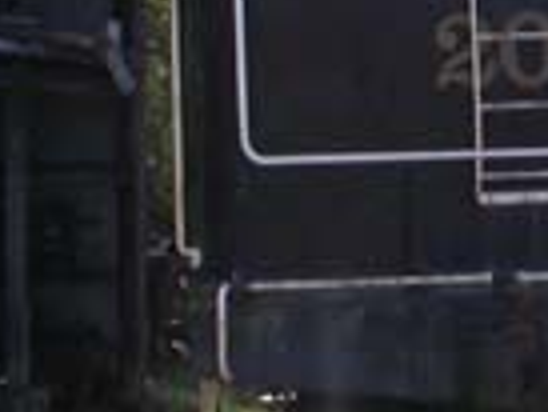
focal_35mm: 222
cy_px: 272
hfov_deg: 8.7
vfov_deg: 6.7
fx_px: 3518
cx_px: 876
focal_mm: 7.85
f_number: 6.7
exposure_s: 1/159
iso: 100
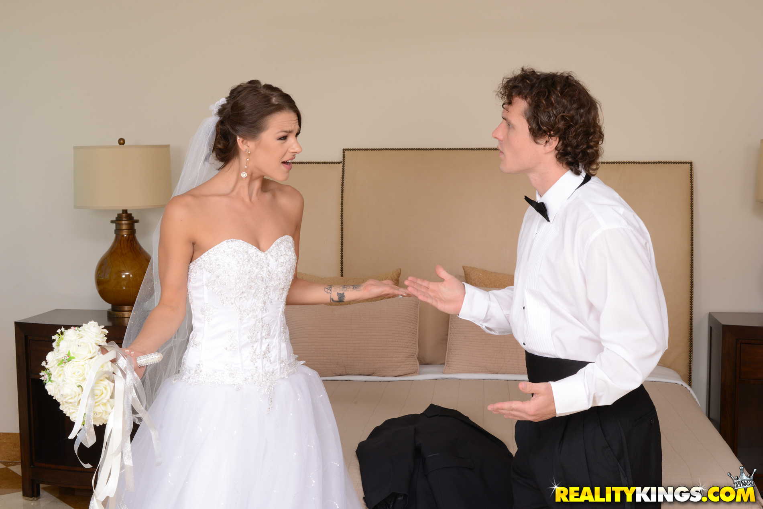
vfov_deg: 27.0
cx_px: 382
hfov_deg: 39.6
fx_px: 1060
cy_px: 254
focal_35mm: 50
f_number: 13
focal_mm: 50
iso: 640
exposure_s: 1/200
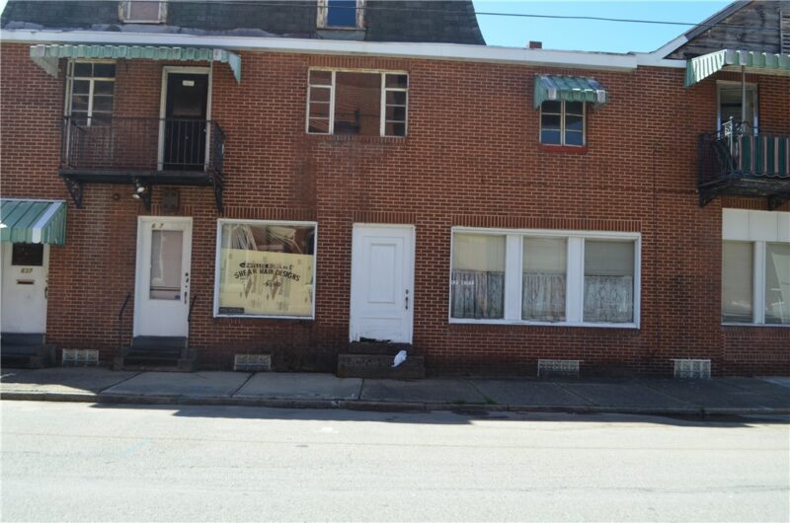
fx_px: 723
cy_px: 262
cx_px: 395
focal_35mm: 33
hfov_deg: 57.3
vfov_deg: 39.8
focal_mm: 22
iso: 200
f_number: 8
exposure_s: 1/250
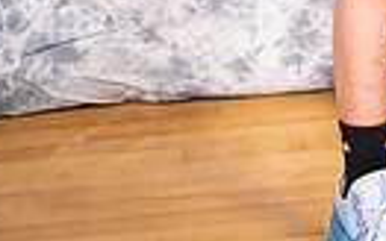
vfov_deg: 4.8
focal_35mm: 263
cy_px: -364
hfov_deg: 7.9
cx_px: 398
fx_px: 2768
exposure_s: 1/160
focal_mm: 75
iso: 400
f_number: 7.1
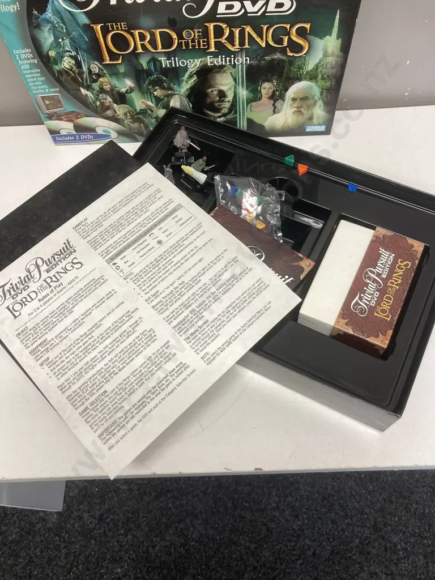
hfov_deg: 49.7
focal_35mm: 28
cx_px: 218
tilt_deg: -62.3
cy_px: 290
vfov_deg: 63.4
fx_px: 469
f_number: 1.8
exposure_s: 1/50
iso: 50
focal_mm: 3.99
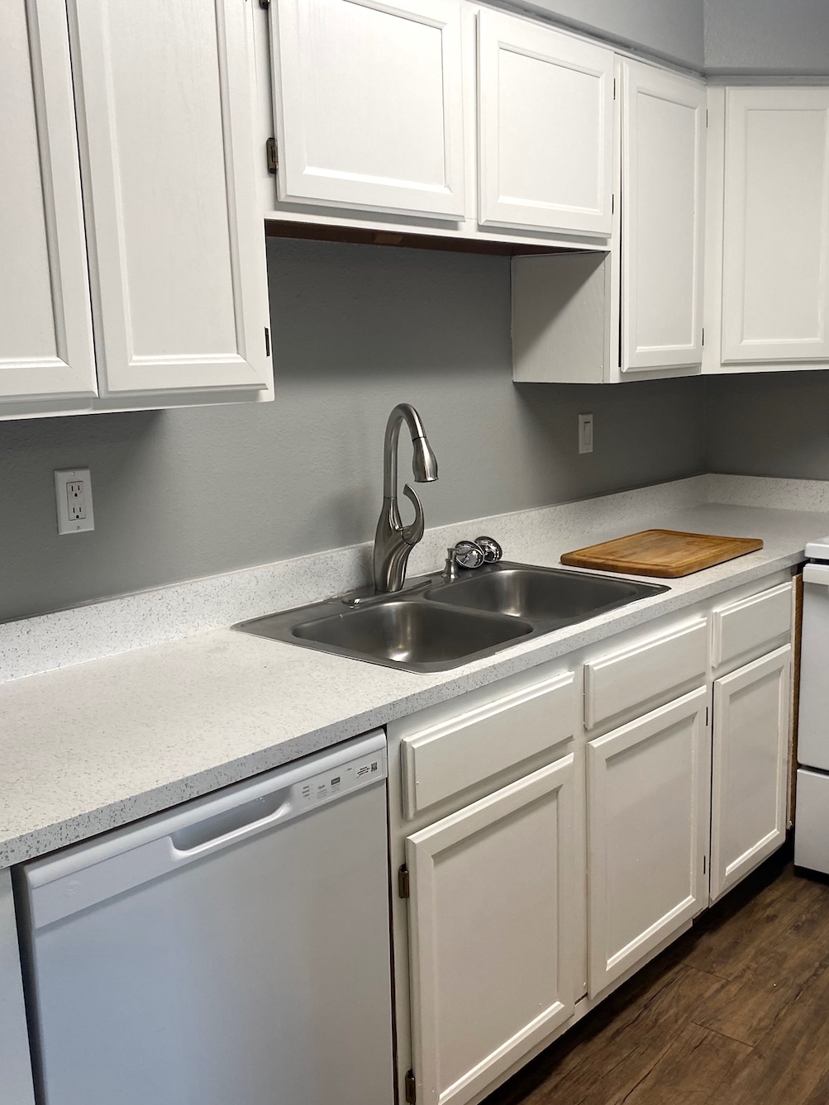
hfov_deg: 40.5
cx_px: 494
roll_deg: +1.0
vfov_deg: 52.6
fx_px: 1117
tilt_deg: -11.1
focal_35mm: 35
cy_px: 555
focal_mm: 4.25
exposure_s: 1/120
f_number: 1.8
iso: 80
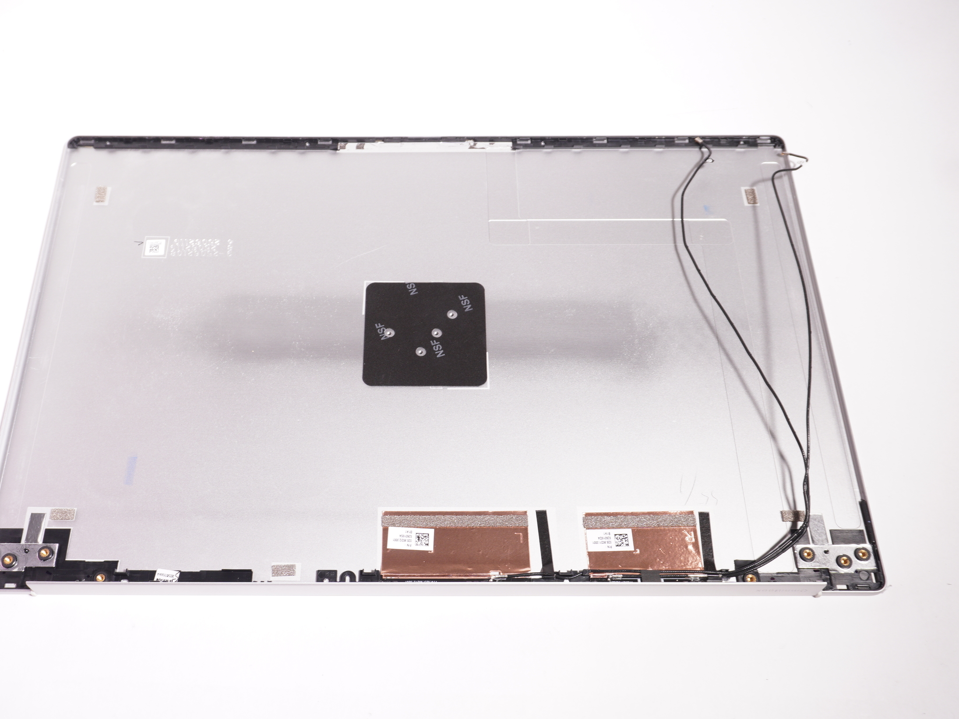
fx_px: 957
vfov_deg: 41.2
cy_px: 361
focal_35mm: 35
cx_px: 420
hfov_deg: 53.1
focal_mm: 21
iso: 200
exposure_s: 1/13
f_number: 5.6
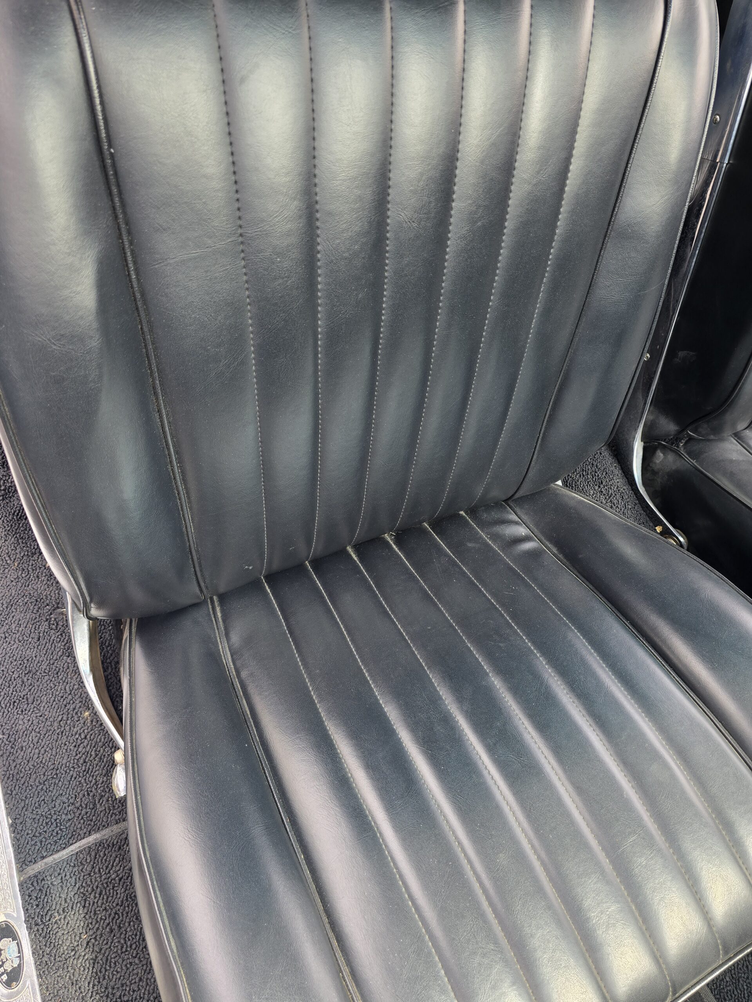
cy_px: 501
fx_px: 666
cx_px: 376
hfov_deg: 58.9
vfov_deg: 73.9
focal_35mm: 23
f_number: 1.7
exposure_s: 1/180
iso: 40
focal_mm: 6.3
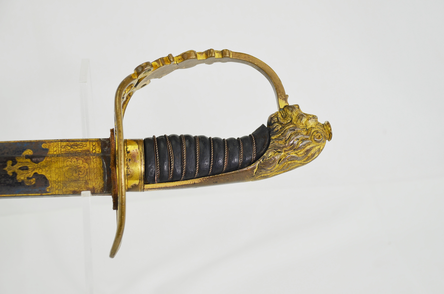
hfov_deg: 26.0
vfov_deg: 17.4
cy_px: 147
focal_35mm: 78
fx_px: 960
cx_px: 222
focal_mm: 52
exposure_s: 1/125
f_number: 5.6
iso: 220
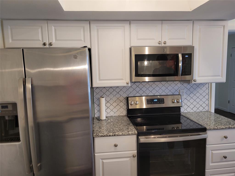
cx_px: 118
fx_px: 177
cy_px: 88
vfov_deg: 53.1
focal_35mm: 26
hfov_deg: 67.3
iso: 160
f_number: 1.8
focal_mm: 5.4
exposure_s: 1/60
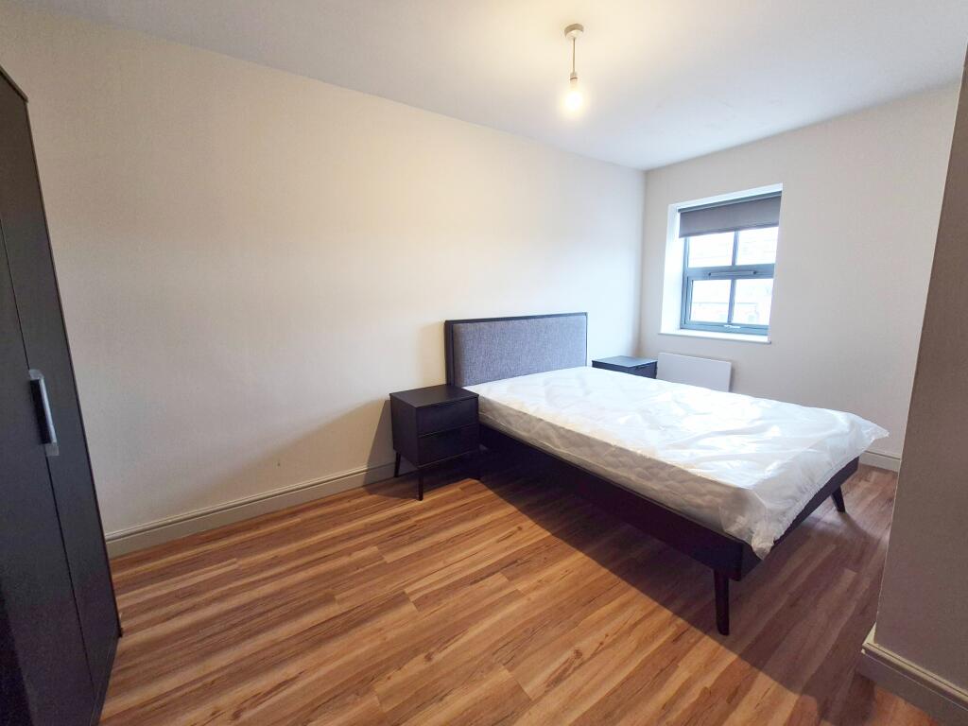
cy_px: 363
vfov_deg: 89.9
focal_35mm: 13
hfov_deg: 106.2
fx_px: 364
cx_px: 484
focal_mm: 2.2
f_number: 2.2
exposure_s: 1/50
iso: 100
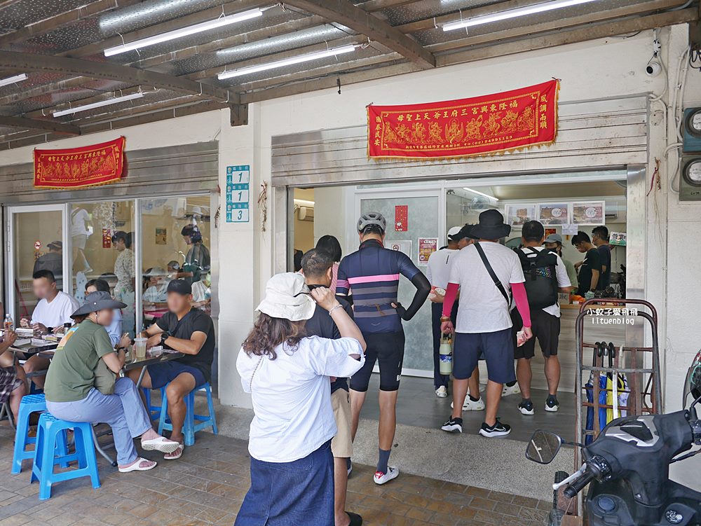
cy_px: 263
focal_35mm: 28
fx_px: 567
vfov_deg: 49.8
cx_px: 350
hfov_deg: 63.4
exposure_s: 1/250
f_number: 2.5
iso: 200
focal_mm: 14
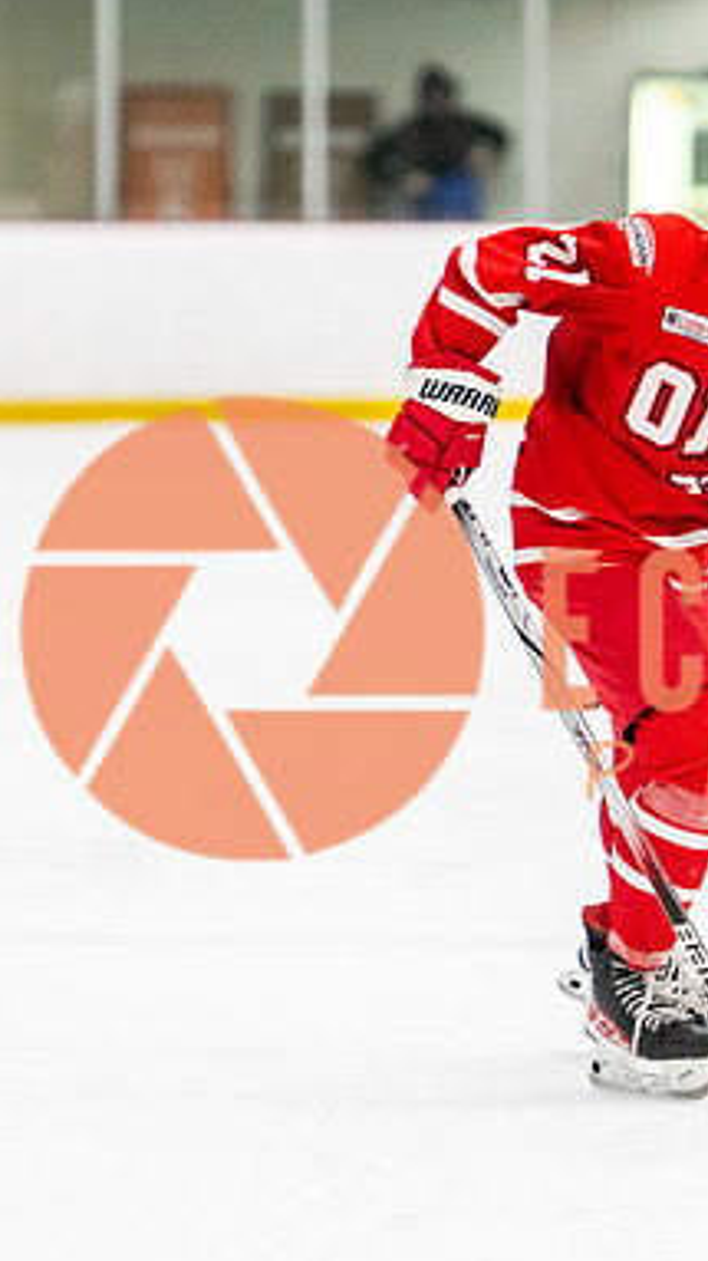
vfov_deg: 6.3
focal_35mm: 344
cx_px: 652
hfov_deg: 3.5
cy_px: 630
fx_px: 11499
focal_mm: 165
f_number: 2.8
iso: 4000
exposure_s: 1/800
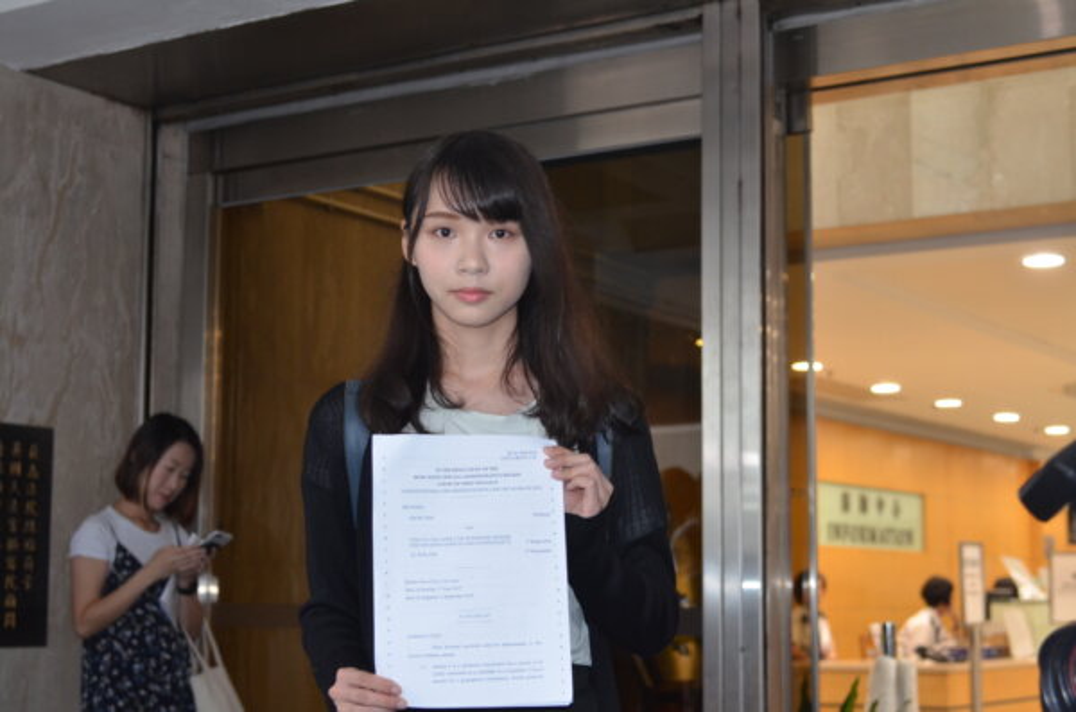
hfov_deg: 33.5
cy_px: 356
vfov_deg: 22.5
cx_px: 538
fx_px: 1789
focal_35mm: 60
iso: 800
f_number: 4
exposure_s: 1/60
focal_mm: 40
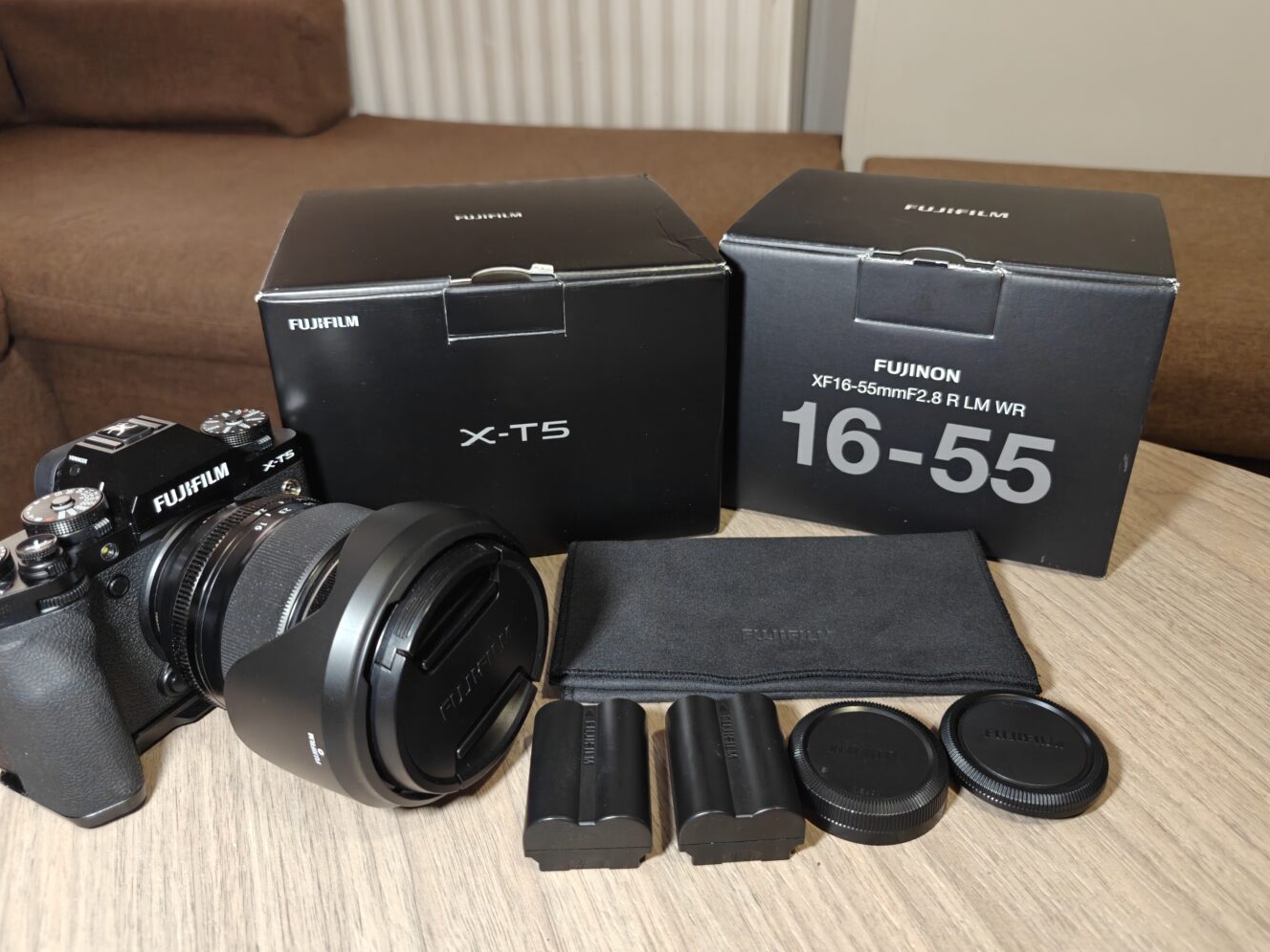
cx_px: 656
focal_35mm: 26
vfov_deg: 53.0
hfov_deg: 67.3
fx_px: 954
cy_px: 461
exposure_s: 1/102
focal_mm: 6.06
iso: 500
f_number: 1.6
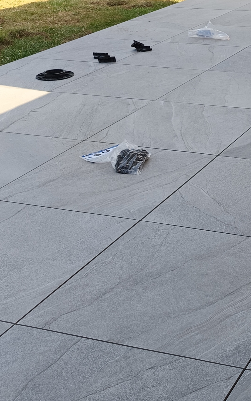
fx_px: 646
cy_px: 319
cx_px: 300
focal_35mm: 59
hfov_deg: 20.6
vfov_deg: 33.6
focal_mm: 5.31
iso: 50
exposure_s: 1/116
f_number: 1.7
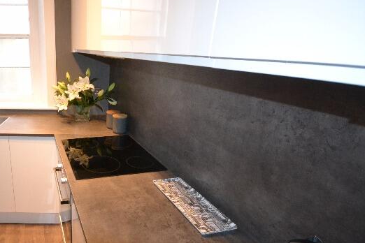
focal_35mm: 23
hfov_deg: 70.8
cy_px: 131
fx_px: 233
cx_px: 90
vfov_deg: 55.1
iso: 2000
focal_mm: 10
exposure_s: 1/60
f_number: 4
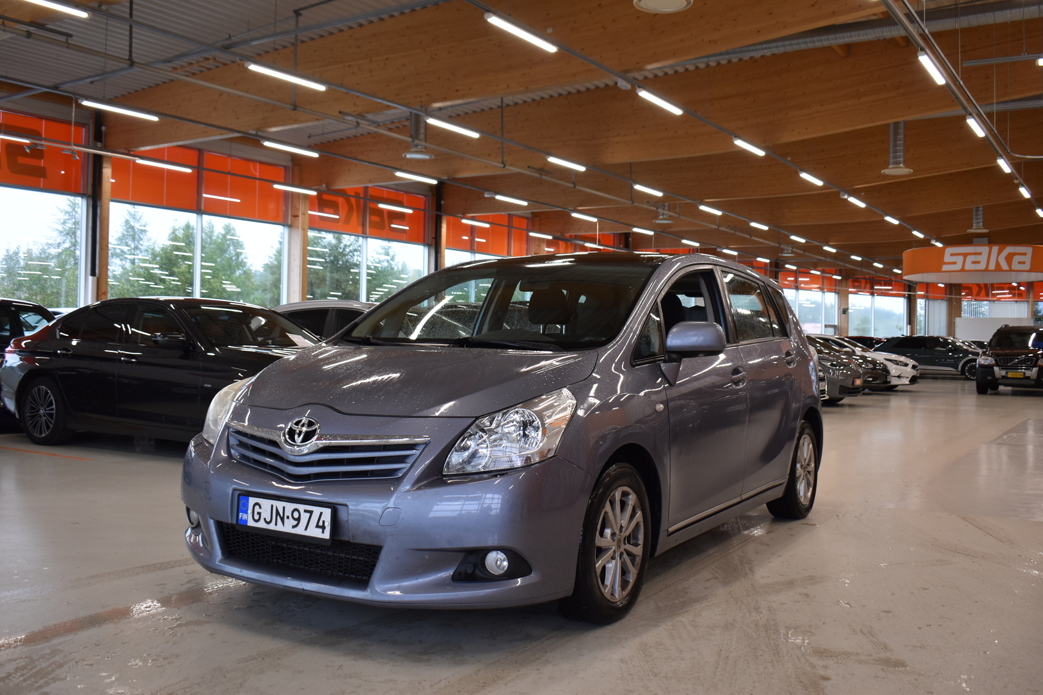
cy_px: 348
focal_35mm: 33
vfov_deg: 40.0
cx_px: 522
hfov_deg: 57.2
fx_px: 956
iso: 400
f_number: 4.8
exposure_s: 1/90
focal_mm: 22
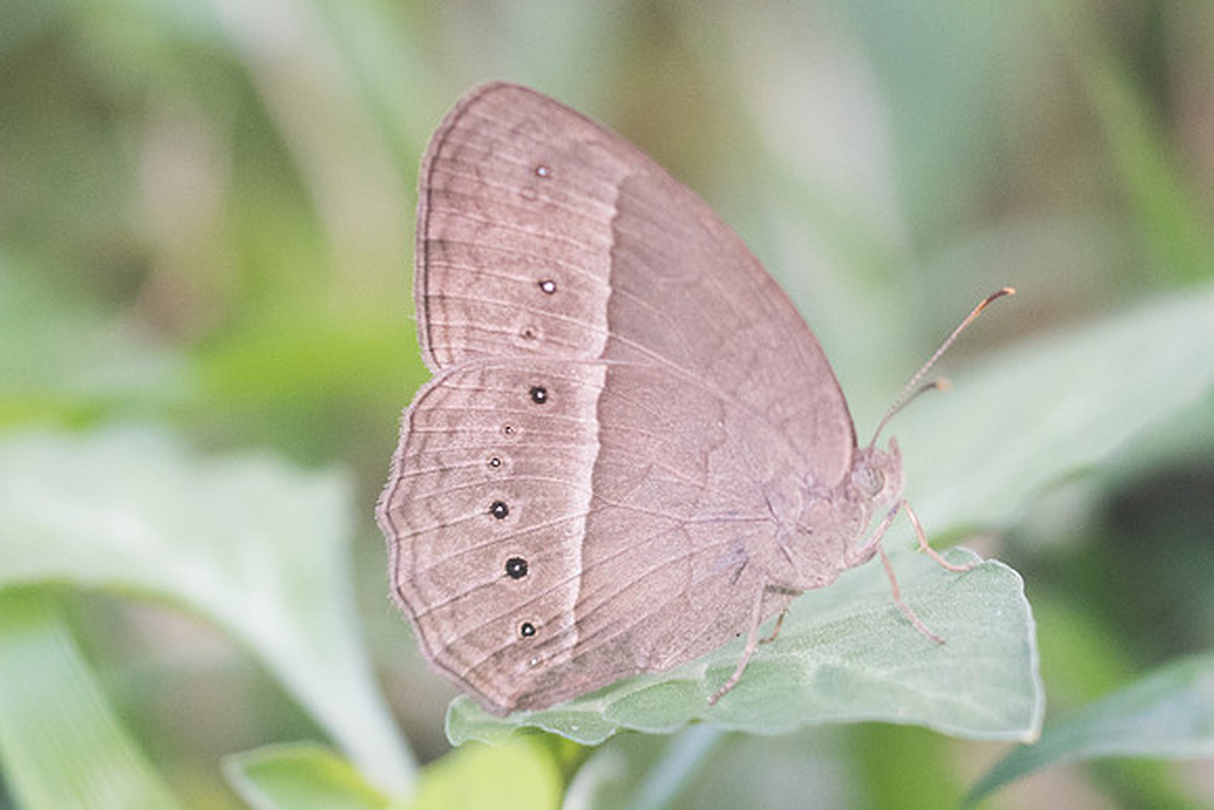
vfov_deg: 2.5
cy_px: 526
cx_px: 741
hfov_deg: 3.7
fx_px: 18658
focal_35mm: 553
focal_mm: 150
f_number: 3.5
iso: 1000
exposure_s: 1/250
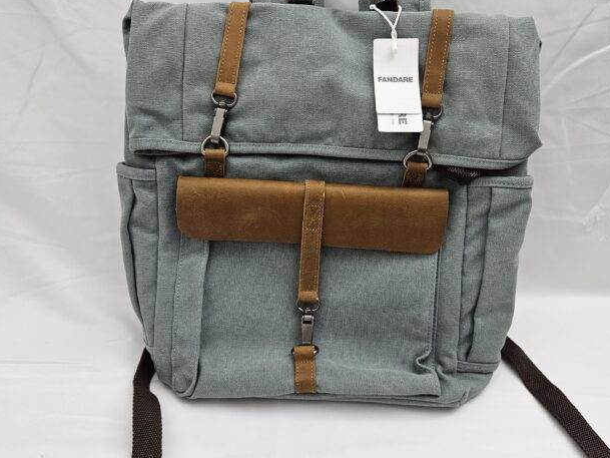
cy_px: 194
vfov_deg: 48.1
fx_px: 511
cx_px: 310
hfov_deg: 61.6
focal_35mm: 29
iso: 25
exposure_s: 1/101
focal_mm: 5.4
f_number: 1.8
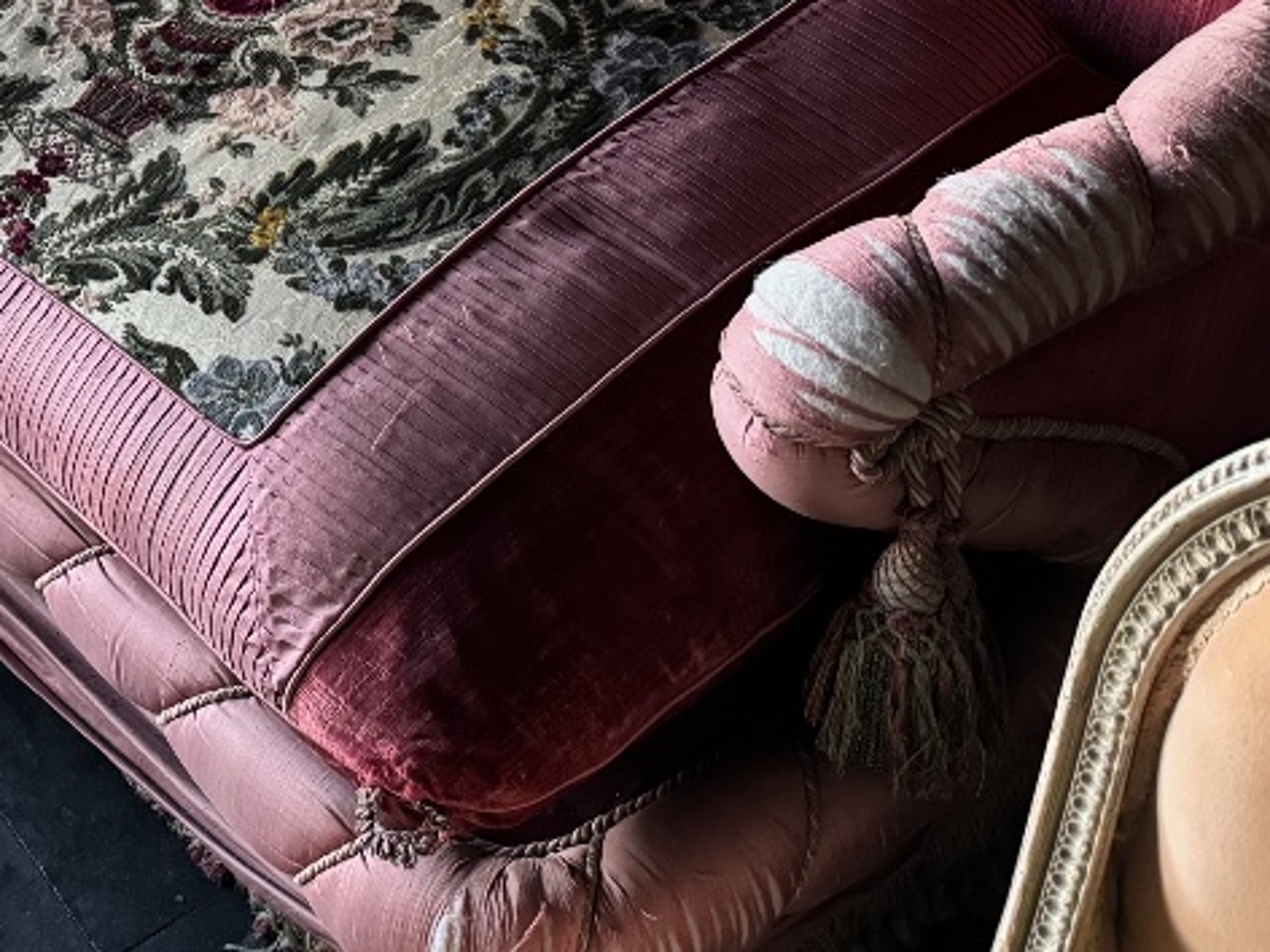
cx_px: -210
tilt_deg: -34.4
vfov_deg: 22.9
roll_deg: +12.1
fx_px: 2238
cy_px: -32
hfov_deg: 28.1
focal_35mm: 61
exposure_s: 1/60
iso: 500
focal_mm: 6.76
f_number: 1.78
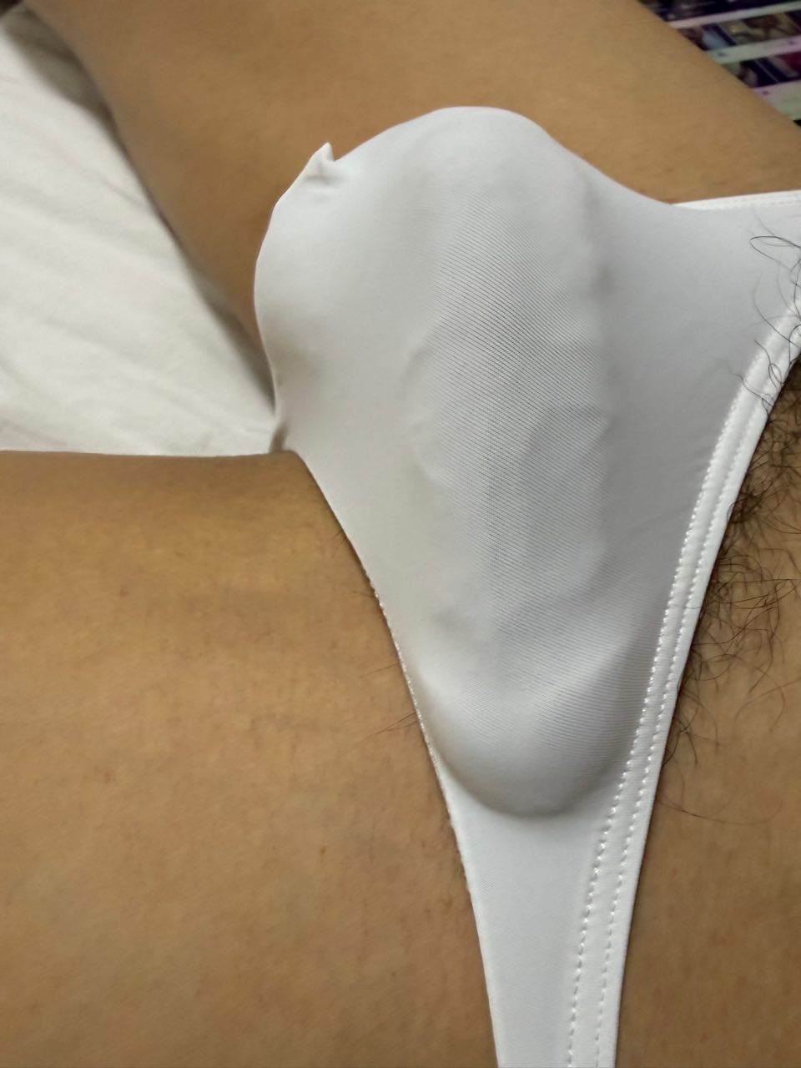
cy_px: 534
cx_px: 400
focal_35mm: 24
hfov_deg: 56.8
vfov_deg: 71.6
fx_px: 740
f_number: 2.2
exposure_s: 1/100
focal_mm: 2.22
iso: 320
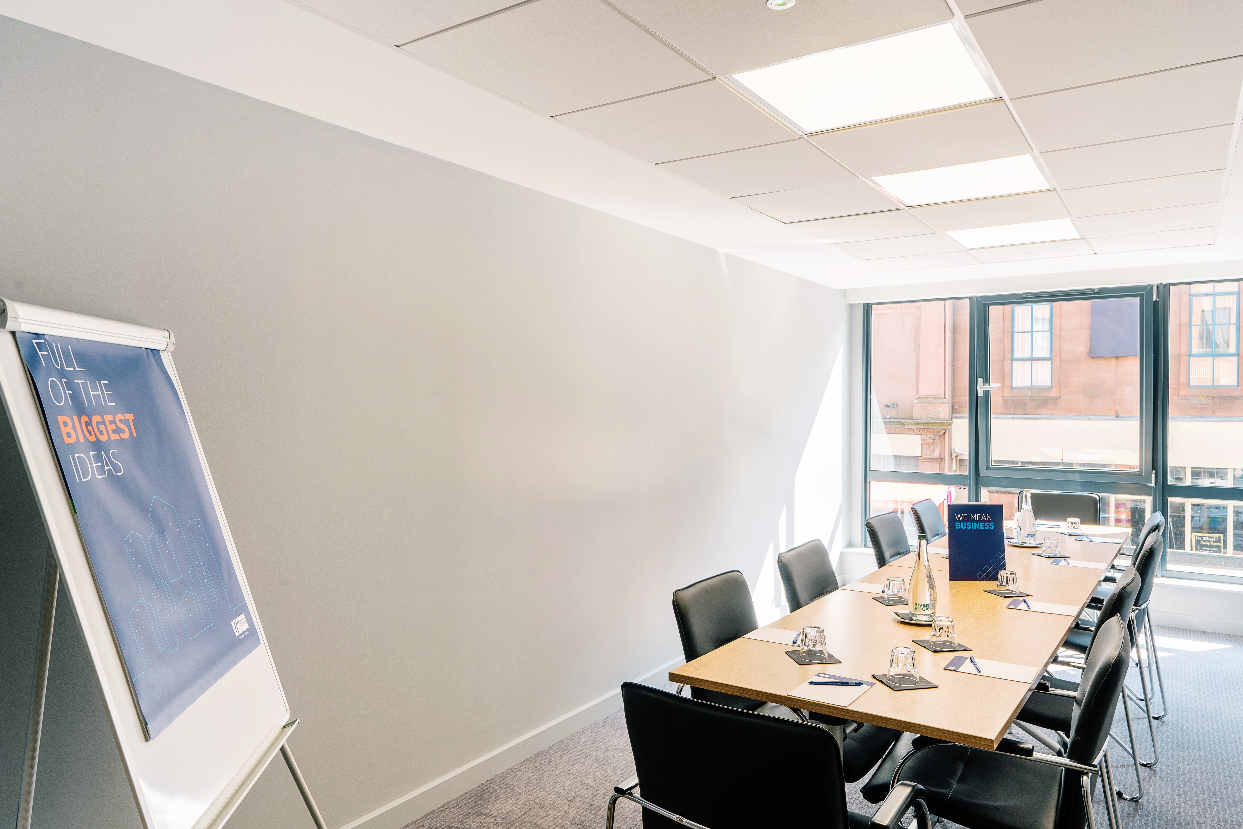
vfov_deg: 53.1
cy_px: 414
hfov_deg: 73.7
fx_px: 829
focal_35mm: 24
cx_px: 622
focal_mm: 24
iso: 200
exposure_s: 1/20
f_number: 10
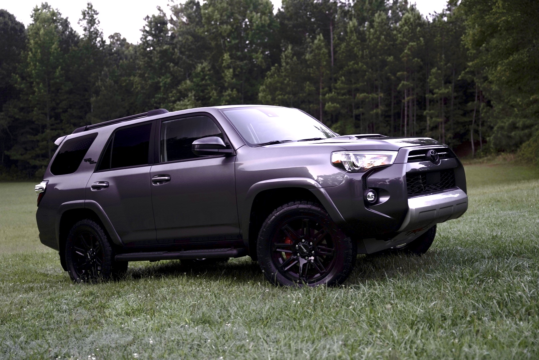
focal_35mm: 48
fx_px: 719
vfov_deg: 28.1
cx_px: 270
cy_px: 180
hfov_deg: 41.1
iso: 250
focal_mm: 48
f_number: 2.8
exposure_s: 1/60
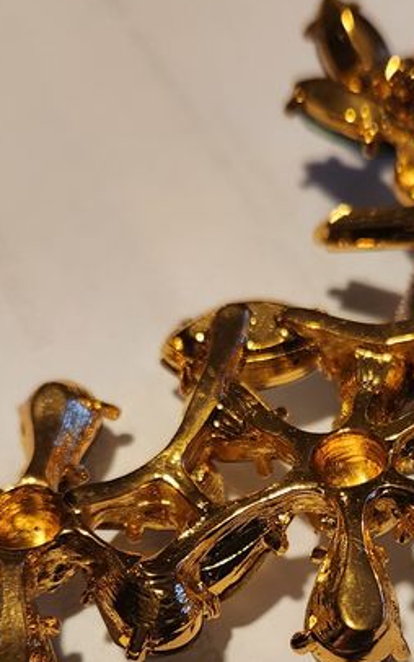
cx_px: 282
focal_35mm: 60
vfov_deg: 33.2
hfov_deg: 21.6
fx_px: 1082
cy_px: 510
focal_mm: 5.4
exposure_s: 1/100
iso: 250
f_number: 1.8
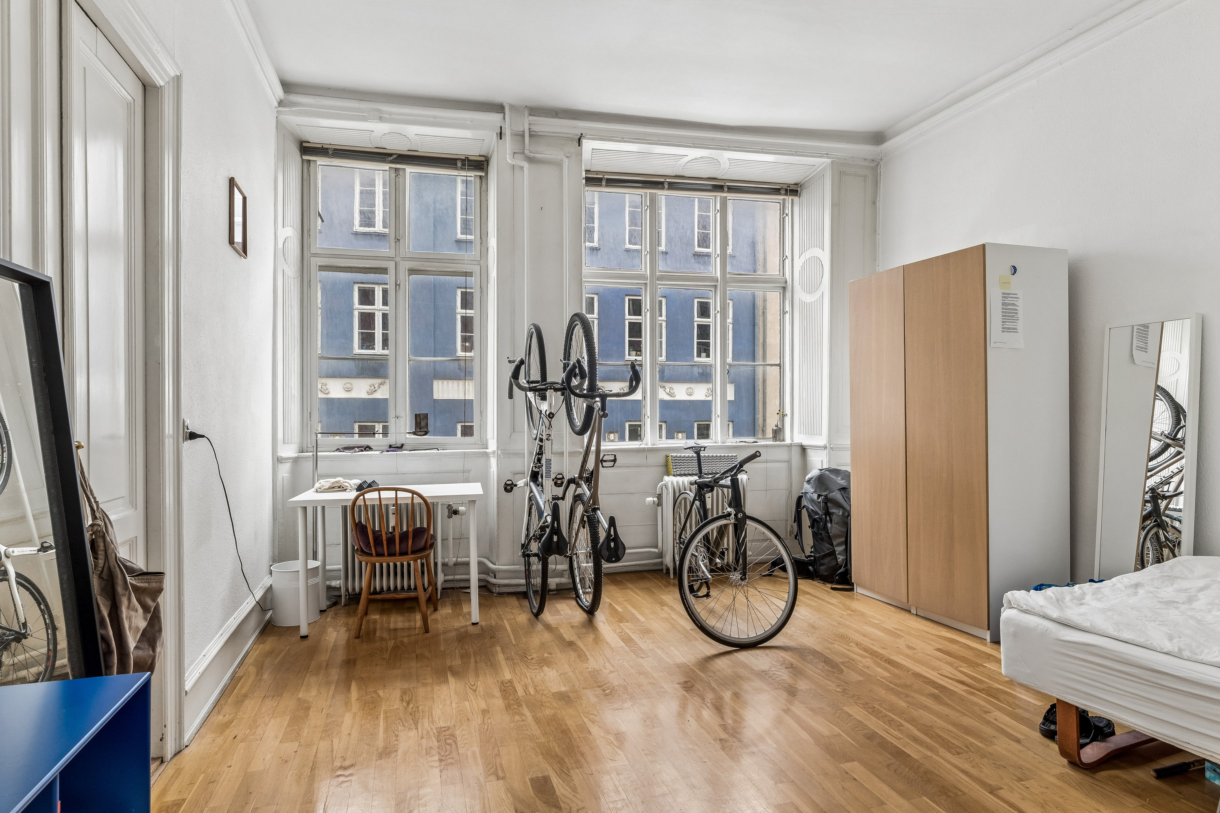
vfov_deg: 64.8
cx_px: 610
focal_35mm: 19
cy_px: 406
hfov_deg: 87.2
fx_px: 640
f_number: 7.1
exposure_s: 1/100
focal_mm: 12.6
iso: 400
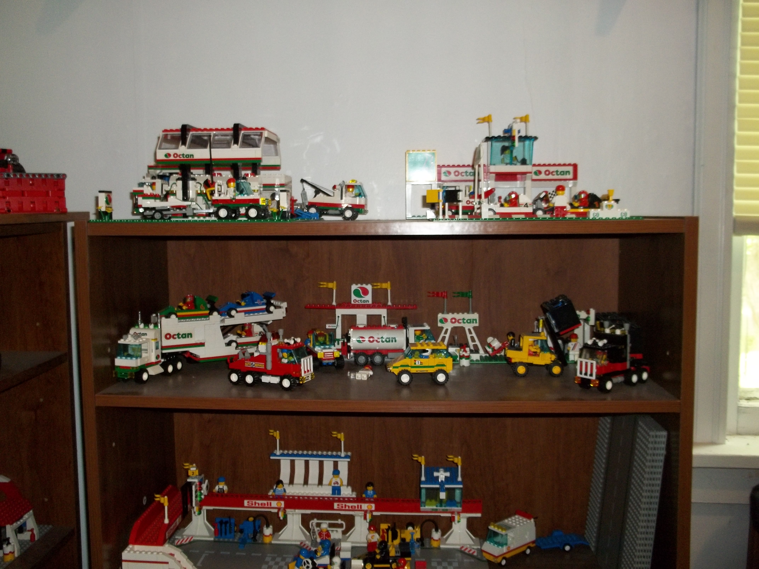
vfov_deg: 42.9
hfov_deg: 55.4
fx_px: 724
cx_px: 380
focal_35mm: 33
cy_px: 284
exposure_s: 1/30
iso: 160
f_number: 3.3
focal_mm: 5.9
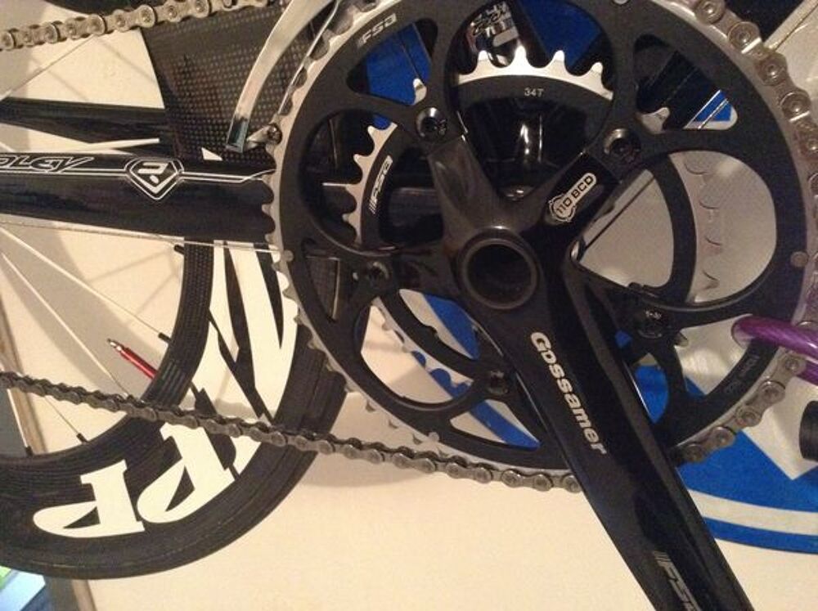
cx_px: 409
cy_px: 306
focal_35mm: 33
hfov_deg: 55.4
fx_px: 779
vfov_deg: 42.8
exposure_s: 1/17
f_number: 2.4
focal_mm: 3.3
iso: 640
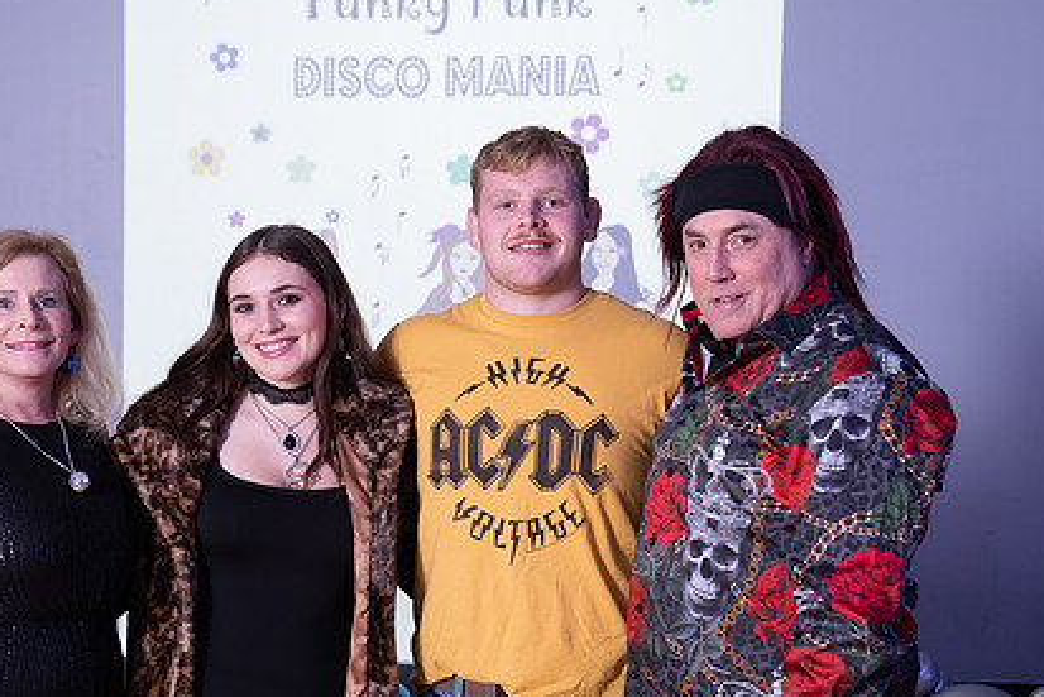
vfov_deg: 17.0
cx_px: 440
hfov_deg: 25.3
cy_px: 471
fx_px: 2322
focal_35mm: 80
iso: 800
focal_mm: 57
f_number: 4
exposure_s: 1/40
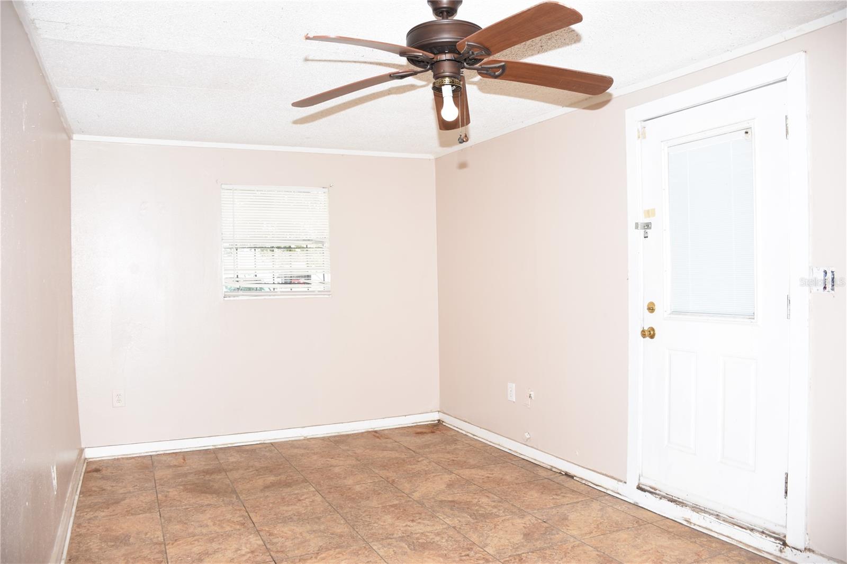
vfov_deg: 47.9
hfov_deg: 67.4
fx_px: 635
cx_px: 424
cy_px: 282
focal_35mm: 27
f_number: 4
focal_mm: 18
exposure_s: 1/60
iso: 100
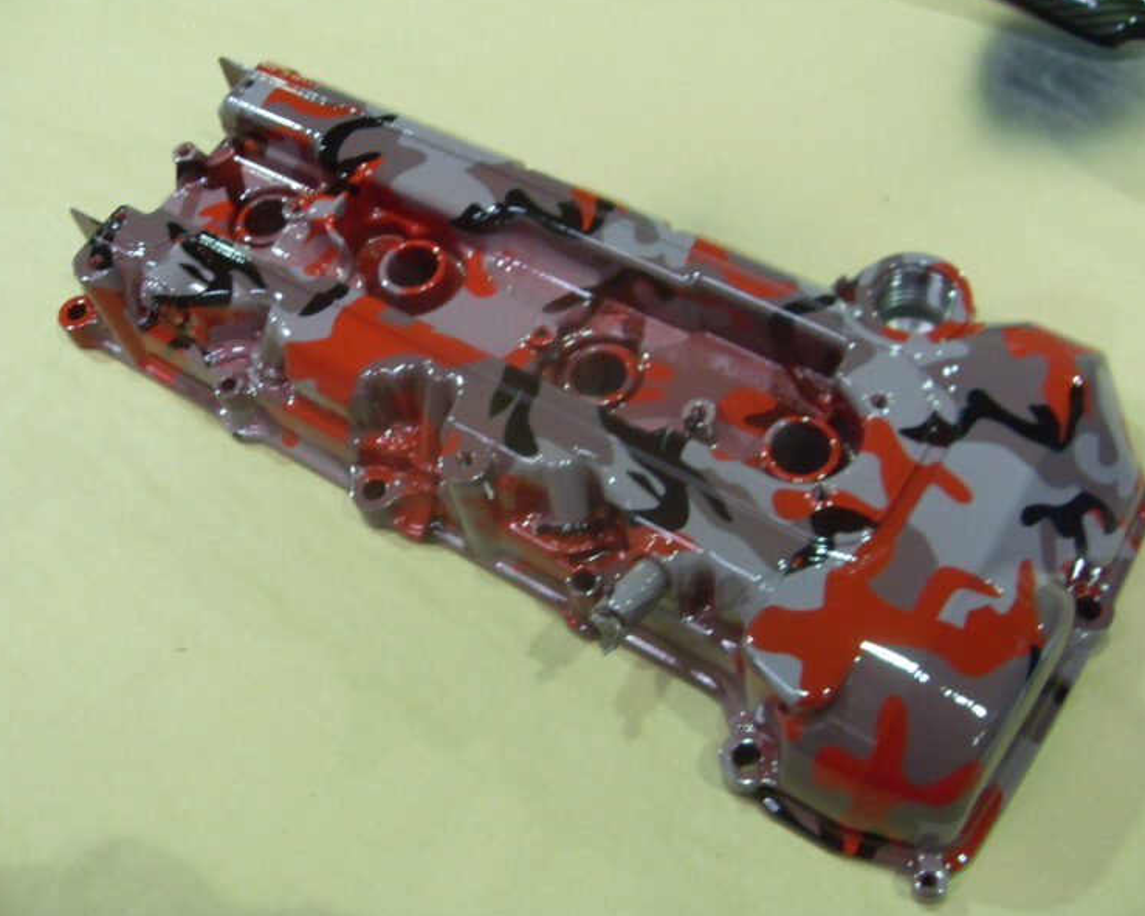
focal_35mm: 37
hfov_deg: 49.1
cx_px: 604
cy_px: 456
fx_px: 1254
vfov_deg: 40.1
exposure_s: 1/15
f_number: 2.8
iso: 200
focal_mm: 6.3
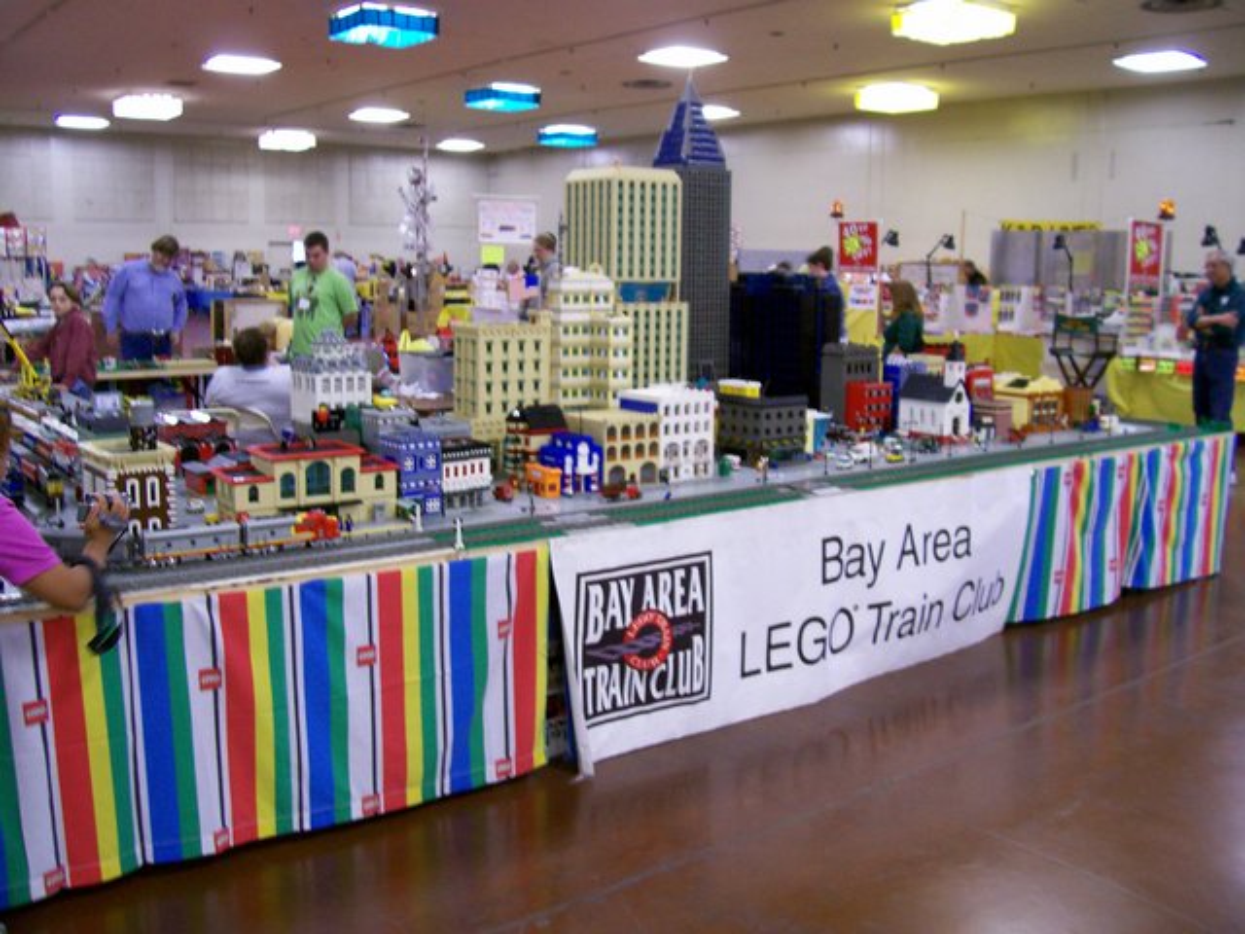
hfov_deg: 54.0
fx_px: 1223
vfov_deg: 41.8
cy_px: 467
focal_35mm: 34
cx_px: 622
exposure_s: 1/10.4
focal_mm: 5.6
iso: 160
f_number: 2.7
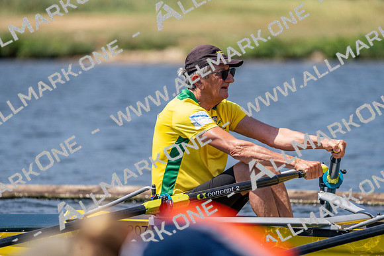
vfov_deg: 3.1
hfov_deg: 4.7
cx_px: 192
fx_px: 4662
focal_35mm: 437
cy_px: 128
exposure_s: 1/2000
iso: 250
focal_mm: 437
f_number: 6.3
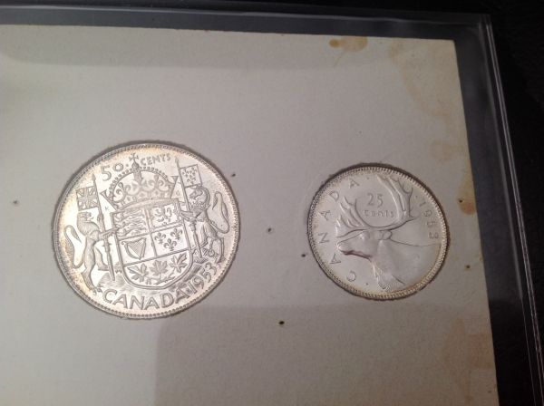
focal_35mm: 35
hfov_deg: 52.7
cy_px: 203
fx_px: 549
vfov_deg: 40.6
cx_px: 272
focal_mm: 4.28
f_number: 2.4
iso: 50
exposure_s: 1/17
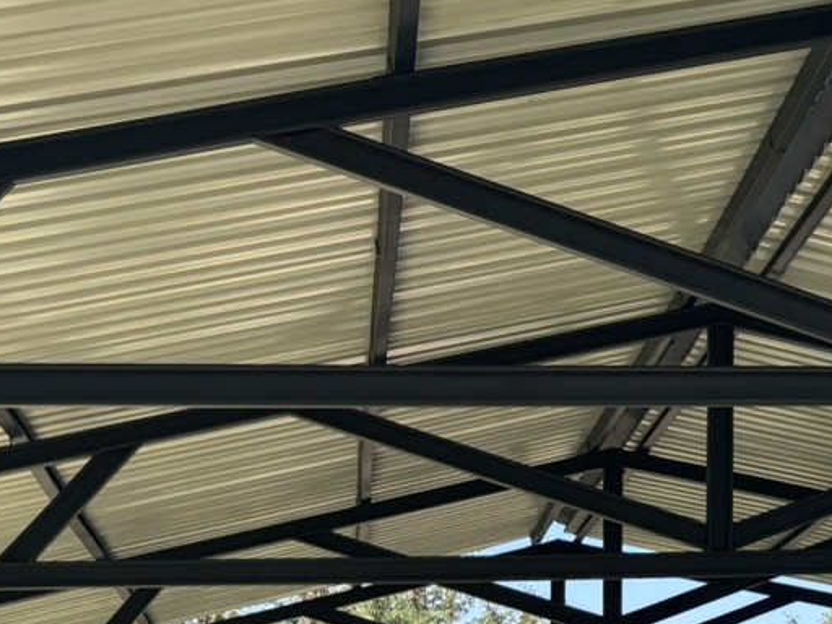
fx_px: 2500
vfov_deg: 14.2
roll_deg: +2.2
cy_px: 169
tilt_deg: +15.7
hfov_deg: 17.4
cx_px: 1175
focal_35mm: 104
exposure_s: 1/1007
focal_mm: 5.96
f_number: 1.6
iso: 50
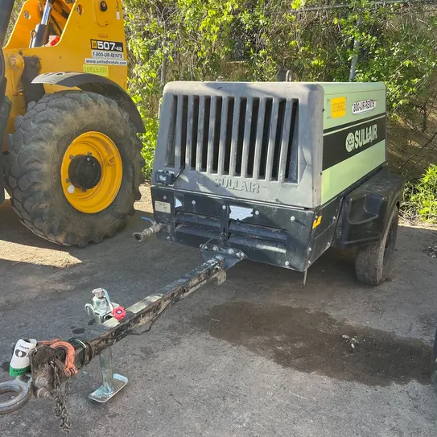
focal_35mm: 31
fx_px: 443
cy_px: 250
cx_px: 220
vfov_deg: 52.3
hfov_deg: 52.5
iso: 50
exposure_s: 1/390
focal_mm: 5.1
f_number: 1.6
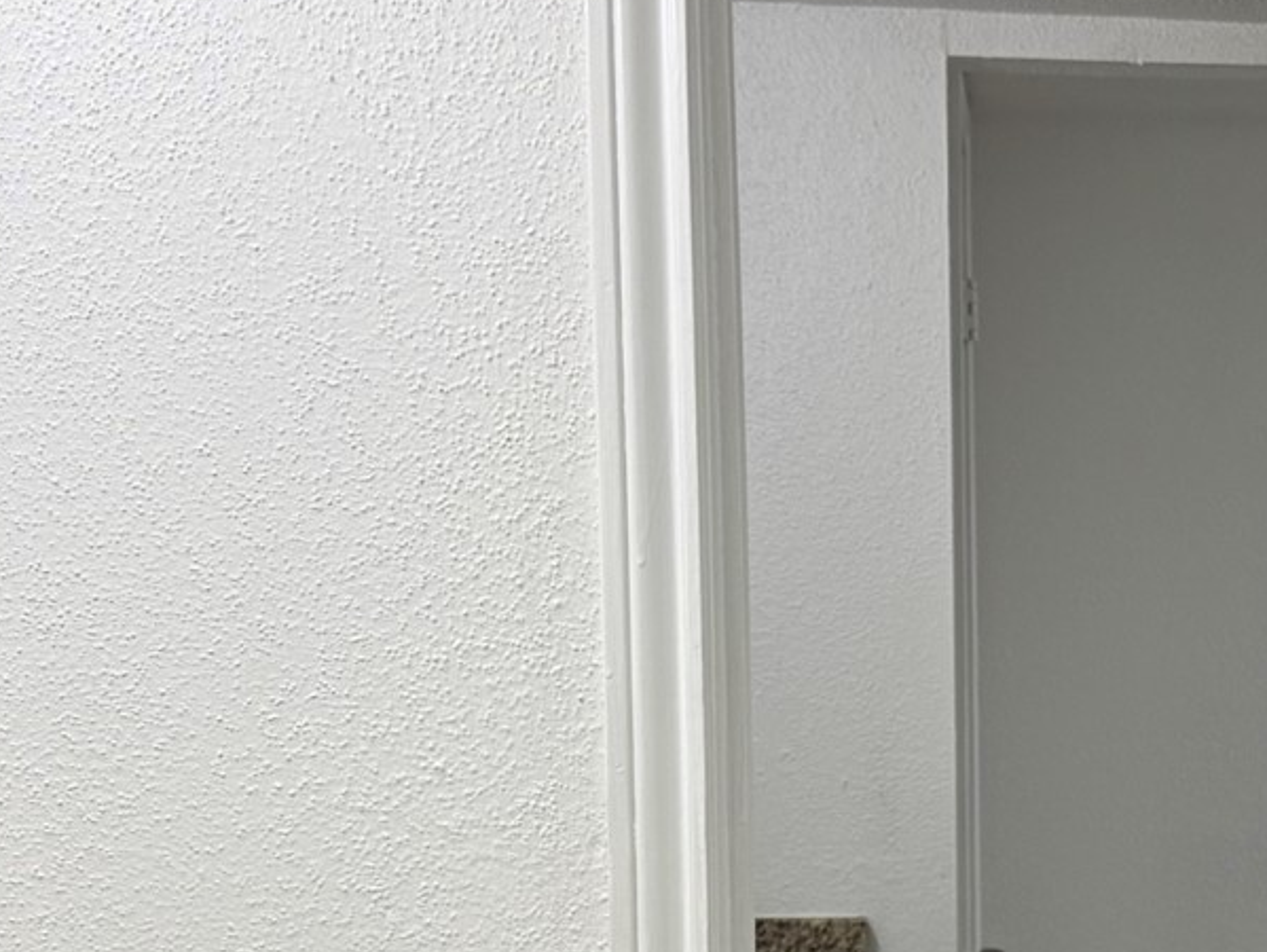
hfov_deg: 22.5
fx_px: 3003
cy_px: 848
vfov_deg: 17.7
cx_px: 1394
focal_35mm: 82
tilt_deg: -7.1
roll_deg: -1.2
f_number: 1.78
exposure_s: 1/279
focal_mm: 6.76
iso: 80
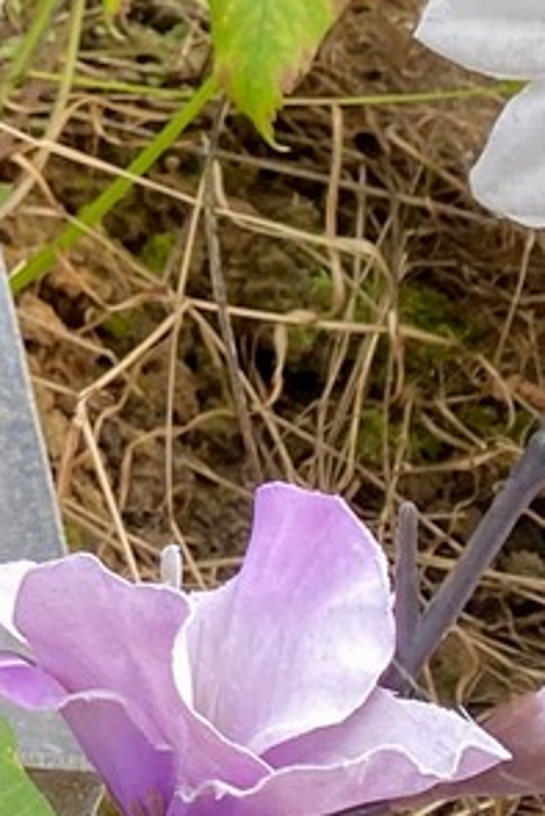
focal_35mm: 132
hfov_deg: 8.8
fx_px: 2994
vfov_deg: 14.9
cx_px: -1029
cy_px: -219
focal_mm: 4.25
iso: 50
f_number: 1.8
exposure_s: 1/121
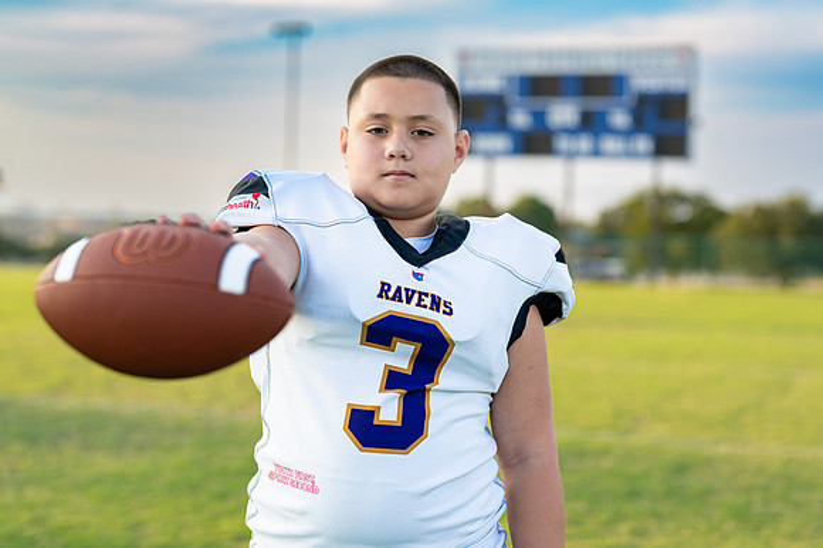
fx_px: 1439
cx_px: 429
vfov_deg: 21.5
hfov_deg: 31.9
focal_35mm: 63
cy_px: 262
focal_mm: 50
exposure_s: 1/500
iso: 100
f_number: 2
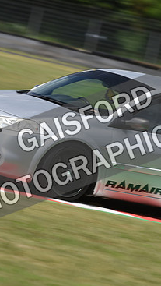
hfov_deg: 3.1
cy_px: 139
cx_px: 92
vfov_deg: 5.4
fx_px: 3007
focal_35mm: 397
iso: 220
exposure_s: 1/200
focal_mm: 240
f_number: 8
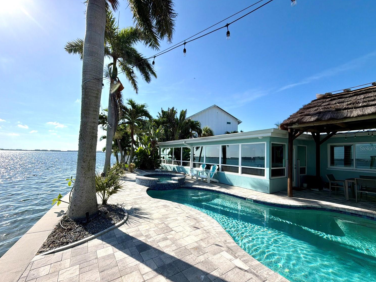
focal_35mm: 15
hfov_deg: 98.1
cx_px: 182
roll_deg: -1.6
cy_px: 148
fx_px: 163
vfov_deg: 81.7
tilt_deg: +3.6
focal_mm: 2.22
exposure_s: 1/1145
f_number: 2.2
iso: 20
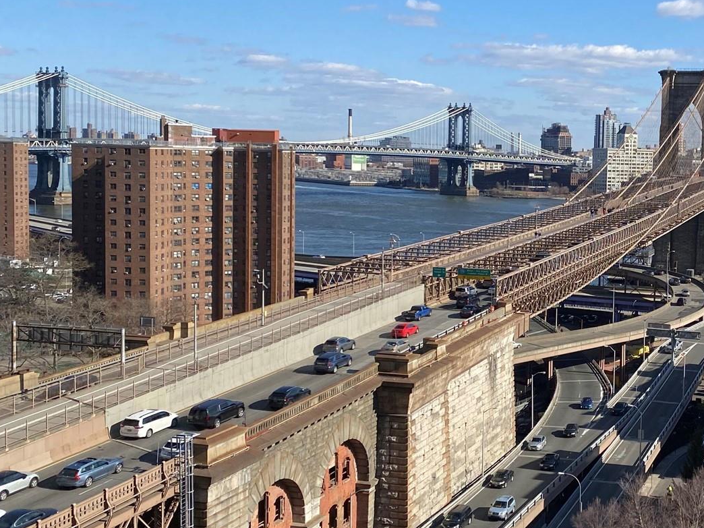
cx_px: 620
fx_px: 1037
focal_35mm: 51
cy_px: 224
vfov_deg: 28.5
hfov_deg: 35.5
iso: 32
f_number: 1.8
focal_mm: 4.25
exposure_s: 1/2755
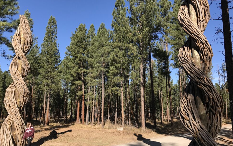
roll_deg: -0.8
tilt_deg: +13.2
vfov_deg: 40.6
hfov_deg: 61.2
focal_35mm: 31
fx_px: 197
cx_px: 112
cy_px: 75
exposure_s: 1/1597
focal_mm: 3.99
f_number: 1.8
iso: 20
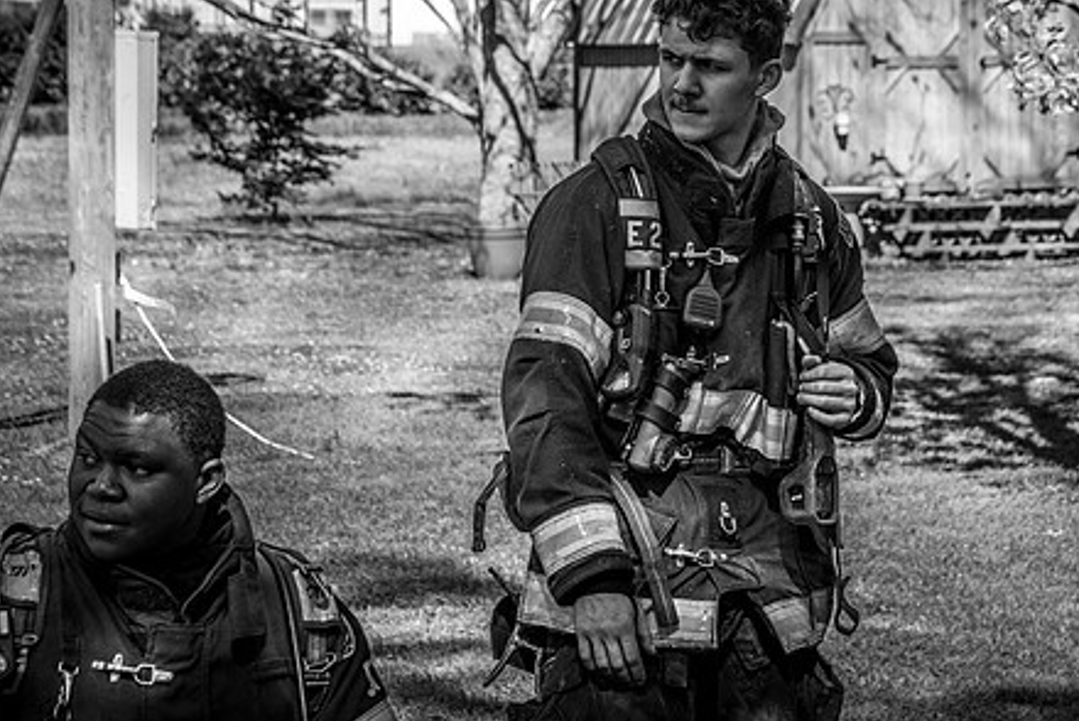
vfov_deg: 7.7
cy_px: 293
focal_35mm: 178
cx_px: 593
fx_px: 5338
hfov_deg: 11.5
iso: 360
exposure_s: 1/500
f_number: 9
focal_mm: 90
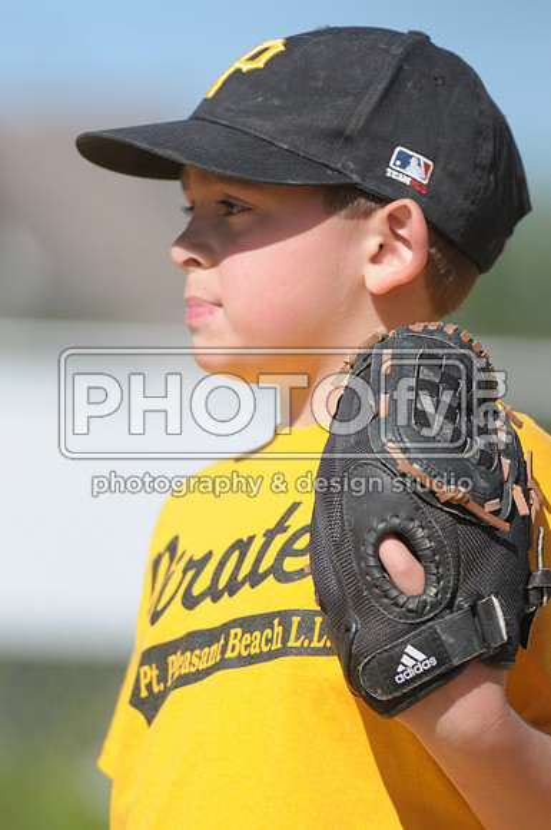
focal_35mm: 330
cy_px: 415
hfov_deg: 4.2
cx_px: 276
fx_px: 7598
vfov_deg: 6.3
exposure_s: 1/5000
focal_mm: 220
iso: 640
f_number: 4
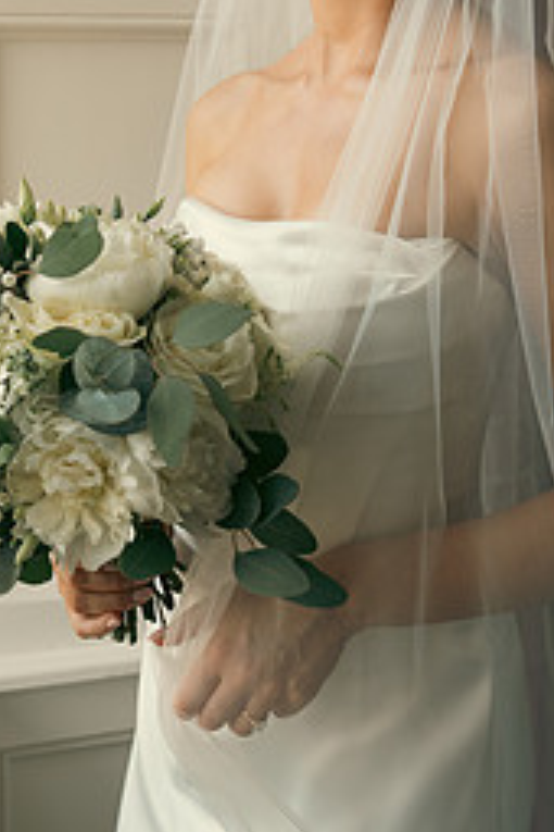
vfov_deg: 32.9
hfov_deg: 22.6
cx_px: 270
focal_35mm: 60
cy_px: 235
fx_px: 1385
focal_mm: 34
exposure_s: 1/160
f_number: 4
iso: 125
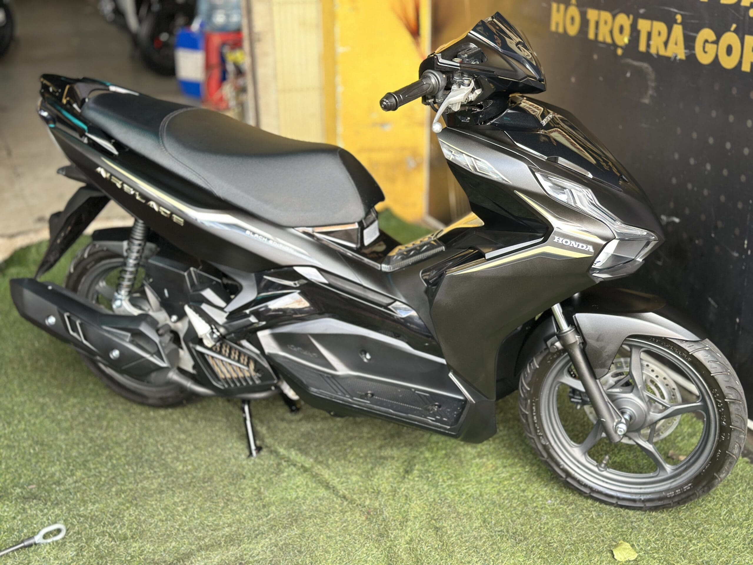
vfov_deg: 30.3
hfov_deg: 39.7
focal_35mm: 48
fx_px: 1044
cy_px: 282
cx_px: 376
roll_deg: +0.5
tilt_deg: -19.6
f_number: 1.78
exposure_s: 1/60
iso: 125
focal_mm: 6.86
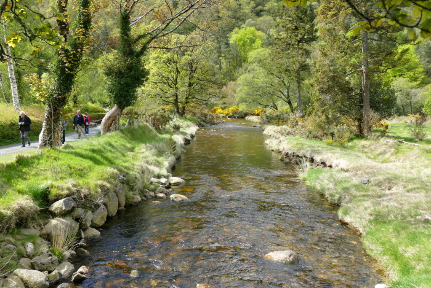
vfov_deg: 42.3
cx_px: 216
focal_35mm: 31
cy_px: 144
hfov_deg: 60.3
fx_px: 371
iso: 125
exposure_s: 1/640
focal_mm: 11.35
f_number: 3
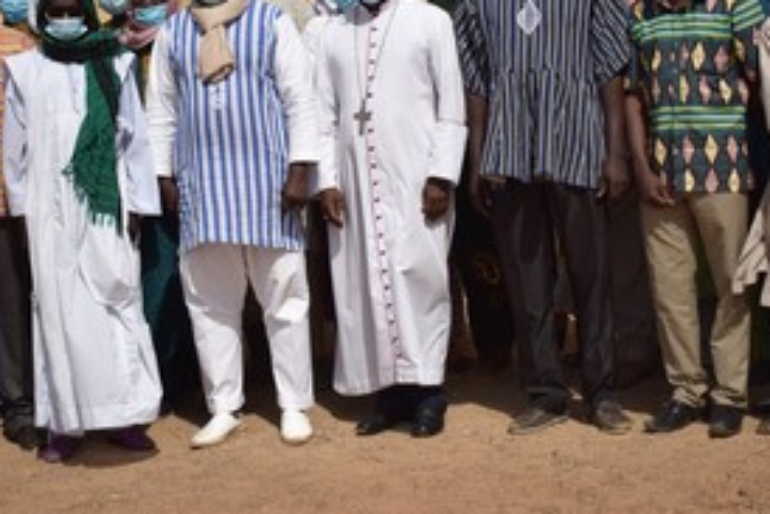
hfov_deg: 24.7
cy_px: 147
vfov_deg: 16.6
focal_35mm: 82
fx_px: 1755
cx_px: 371
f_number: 4.2
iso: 200
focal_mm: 30
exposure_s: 1/4000
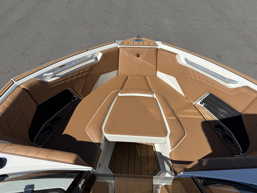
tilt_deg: -42.3
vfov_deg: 56.8
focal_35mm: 24
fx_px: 178
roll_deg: +0.1
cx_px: 128
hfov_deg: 71.6
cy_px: 96
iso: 80
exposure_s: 1/6711
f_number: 1.78
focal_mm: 6.76
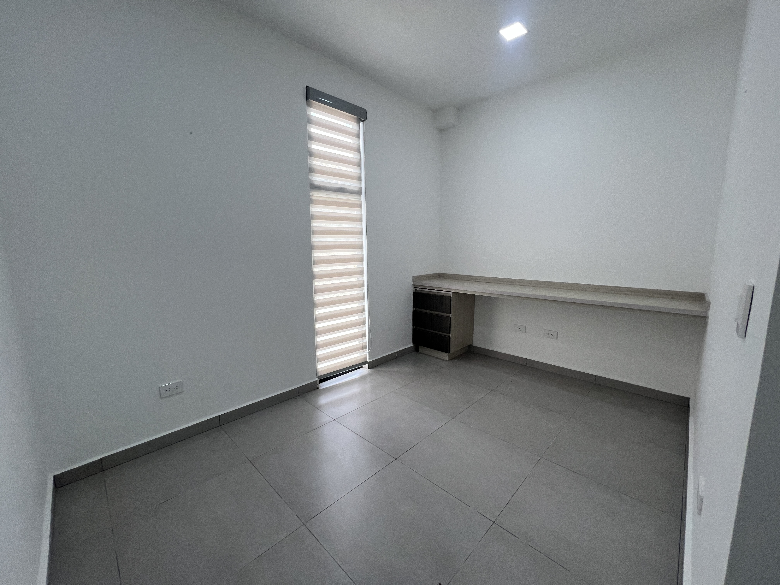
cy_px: 292
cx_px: 390
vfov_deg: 89.9
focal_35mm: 13
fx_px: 293
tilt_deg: -9.0
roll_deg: +0.7
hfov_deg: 106.2
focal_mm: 1.57
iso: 80
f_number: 1.8
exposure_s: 1/120
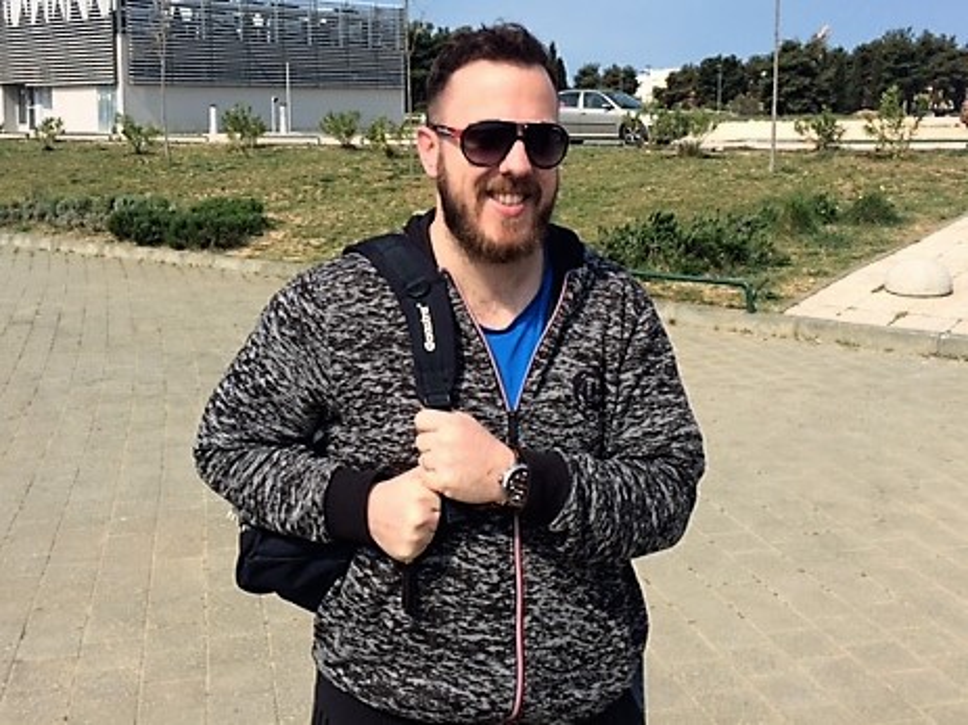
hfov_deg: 61.7
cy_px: 362
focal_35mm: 29
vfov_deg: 48.2
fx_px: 811
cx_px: 484
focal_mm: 4.15
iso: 32
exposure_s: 1/2564
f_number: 2.2
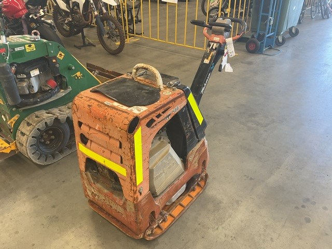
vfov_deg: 48.2
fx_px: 278
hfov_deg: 61.7
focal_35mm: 29
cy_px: 124
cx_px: 166
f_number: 1.8
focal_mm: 3
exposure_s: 1/50
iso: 40
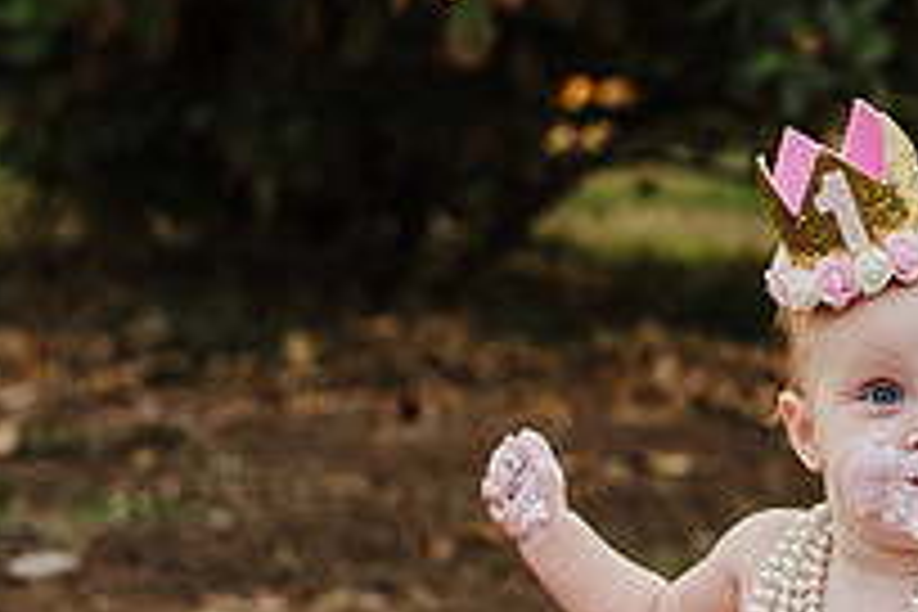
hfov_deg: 13.0
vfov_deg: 9.0
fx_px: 3876
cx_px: 1197
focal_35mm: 152
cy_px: 457
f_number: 2.8
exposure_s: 1/500
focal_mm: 50
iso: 400
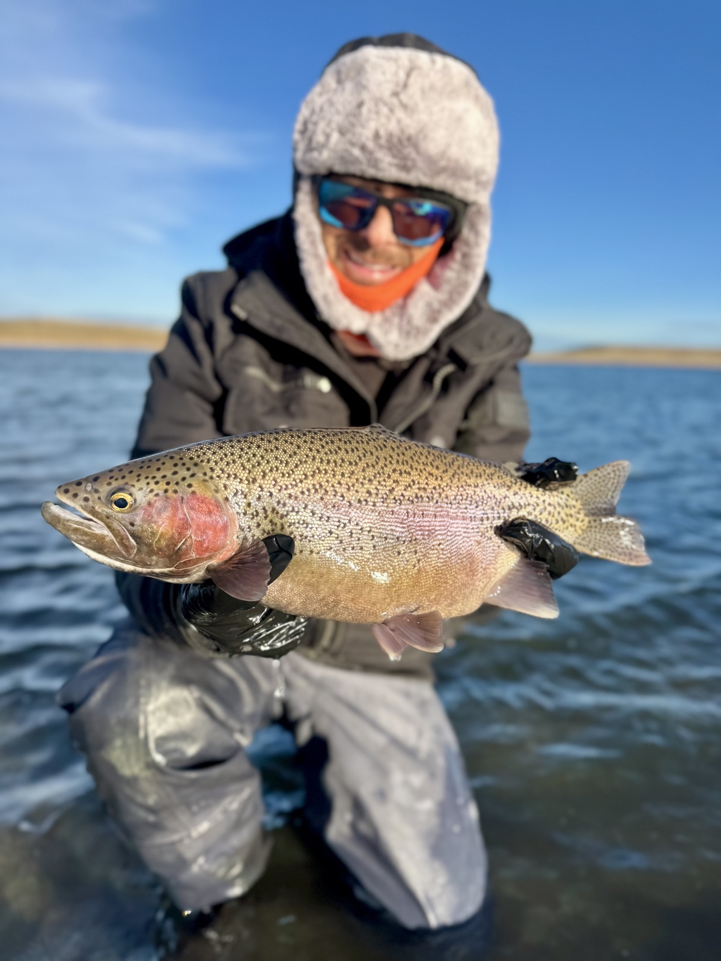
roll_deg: -1.2
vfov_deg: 71.6
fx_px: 667
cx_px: 360
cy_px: 480
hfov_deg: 56.8
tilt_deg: -9.7
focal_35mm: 24
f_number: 1.78
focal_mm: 6.76
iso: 80
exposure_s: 1/2041
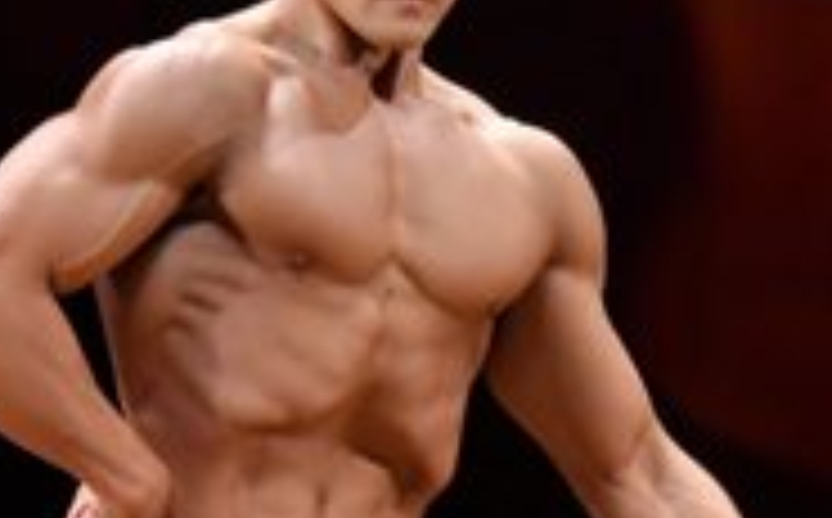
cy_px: 694
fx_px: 24678
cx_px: 277
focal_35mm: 1090
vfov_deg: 1.2
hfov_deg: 1.9
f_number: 5.6
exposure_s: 1/400
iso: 3200
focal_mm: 170
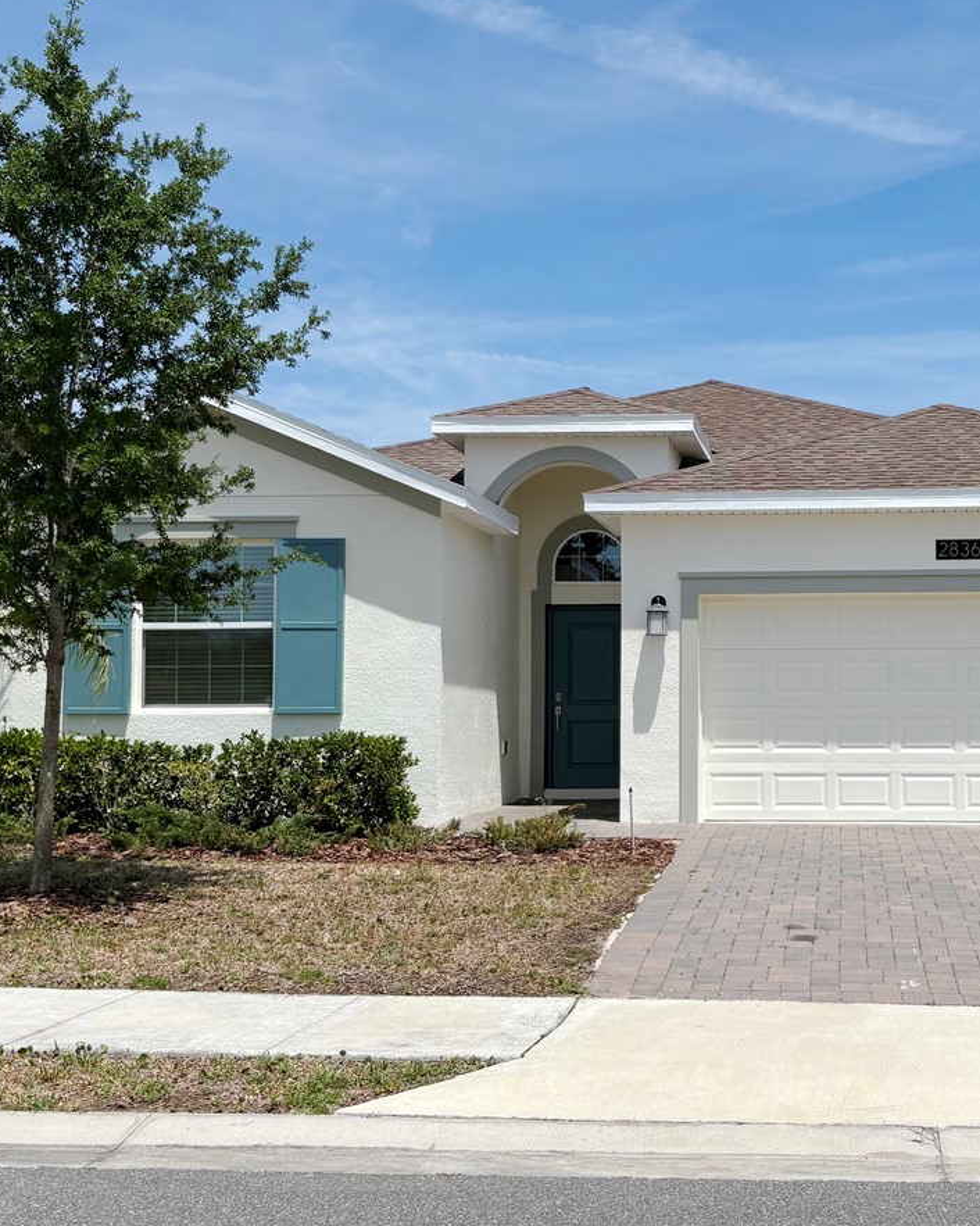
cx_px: 745
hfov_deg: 32.1
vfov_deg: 40.3
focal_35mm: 46
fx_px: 1668
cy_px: 628
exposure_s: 1/5814
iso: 50
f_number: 1.6
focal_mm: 5.96
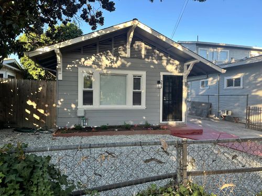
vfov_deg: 56.8
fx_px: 182
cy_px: 98
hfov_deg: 71.6
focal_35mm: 24
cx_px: 131
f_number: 1.78
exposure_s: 1/428
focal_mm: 6.86
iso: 80
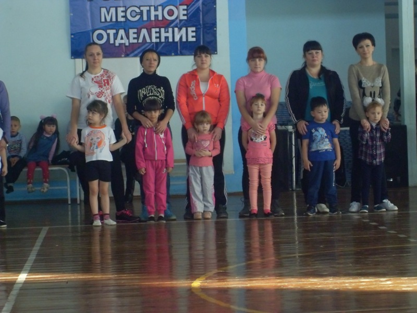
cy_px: 156
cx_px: 208
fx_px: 1337
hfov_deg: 17.7
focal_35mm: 111
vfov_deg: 13.3
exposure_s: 1/90
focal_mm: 18.1
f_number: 5.2
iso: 400
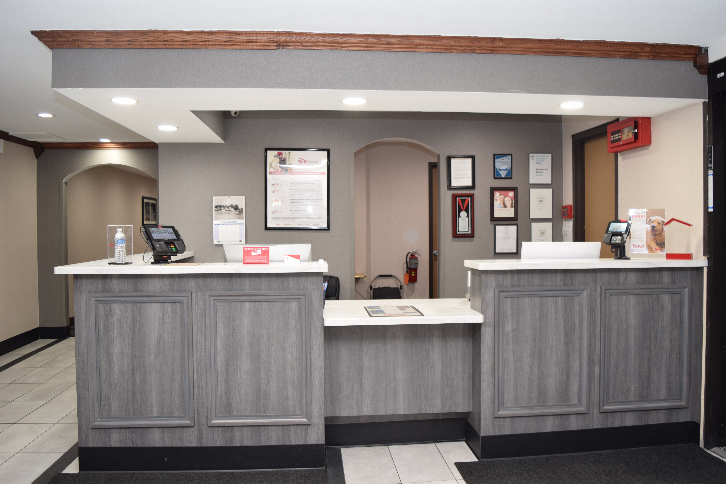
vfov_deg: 43.6
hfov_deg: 61.9
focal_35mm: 30
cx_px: 363
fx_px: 605
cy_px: 242
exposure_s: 1/20
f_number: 4.8
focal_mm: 20
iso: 200
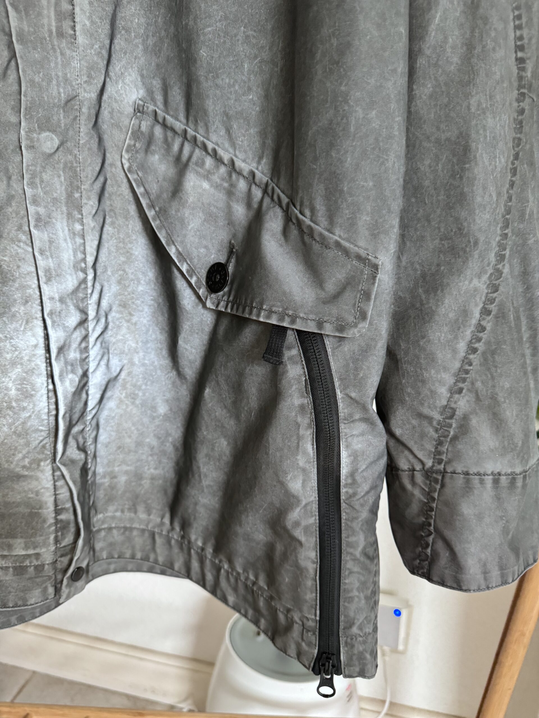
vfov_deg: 71.6
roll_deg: -2.3
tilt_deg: -15.6
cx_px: 270
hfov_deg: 56.8
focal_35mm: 24
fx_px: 498
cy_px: 359
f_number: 1.78
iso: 640
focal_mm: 6.76
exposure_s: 1/60
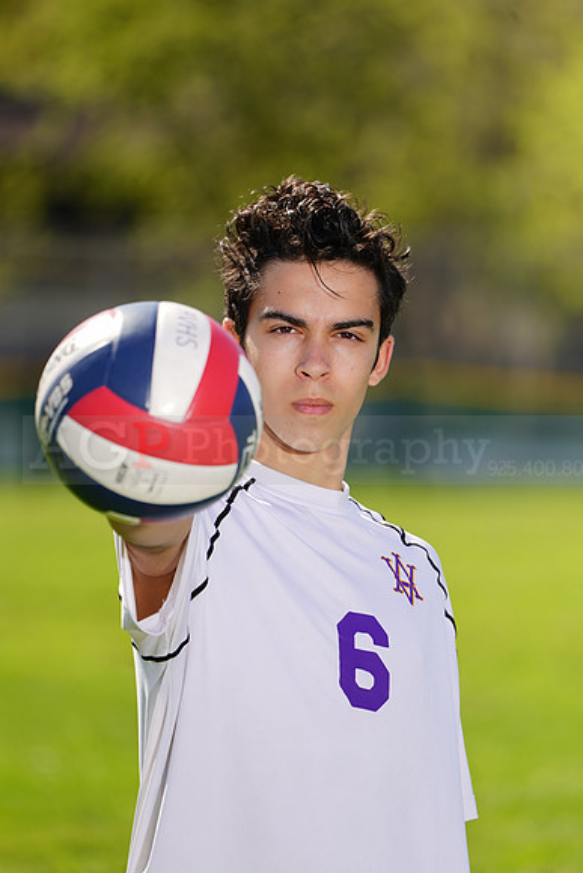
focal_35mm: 379
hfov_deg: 3.6
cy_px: 436
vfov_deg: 5.4
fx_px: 9200
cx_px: 292
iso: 64
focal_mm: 379
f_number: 7.1
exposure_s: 1/200
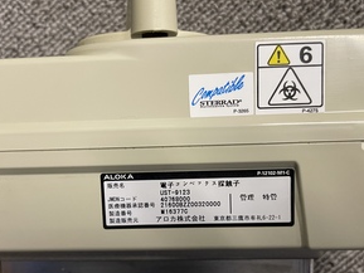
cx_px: 176
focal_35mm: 36
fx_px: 379
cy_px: 159
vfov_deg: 39.6
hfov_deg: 51.3
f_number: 1.6
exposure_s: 1/50
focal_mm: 4.2
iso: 160
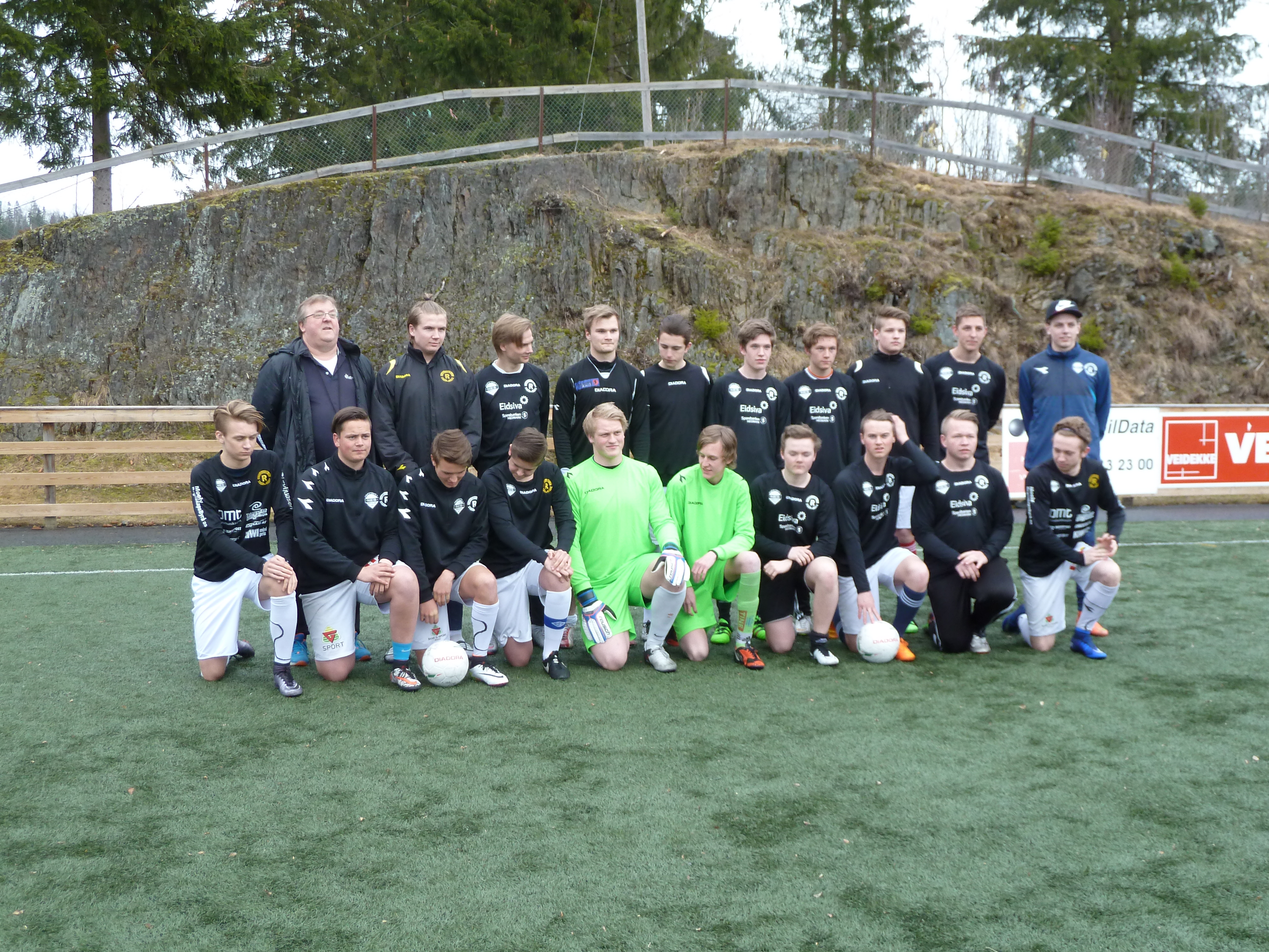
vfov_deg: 34.3
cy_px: 476
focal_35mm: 42
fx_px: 1540
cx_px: 634
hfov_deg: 44.8
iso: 125
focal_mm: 6.9
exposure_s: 1/30
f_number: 3.7
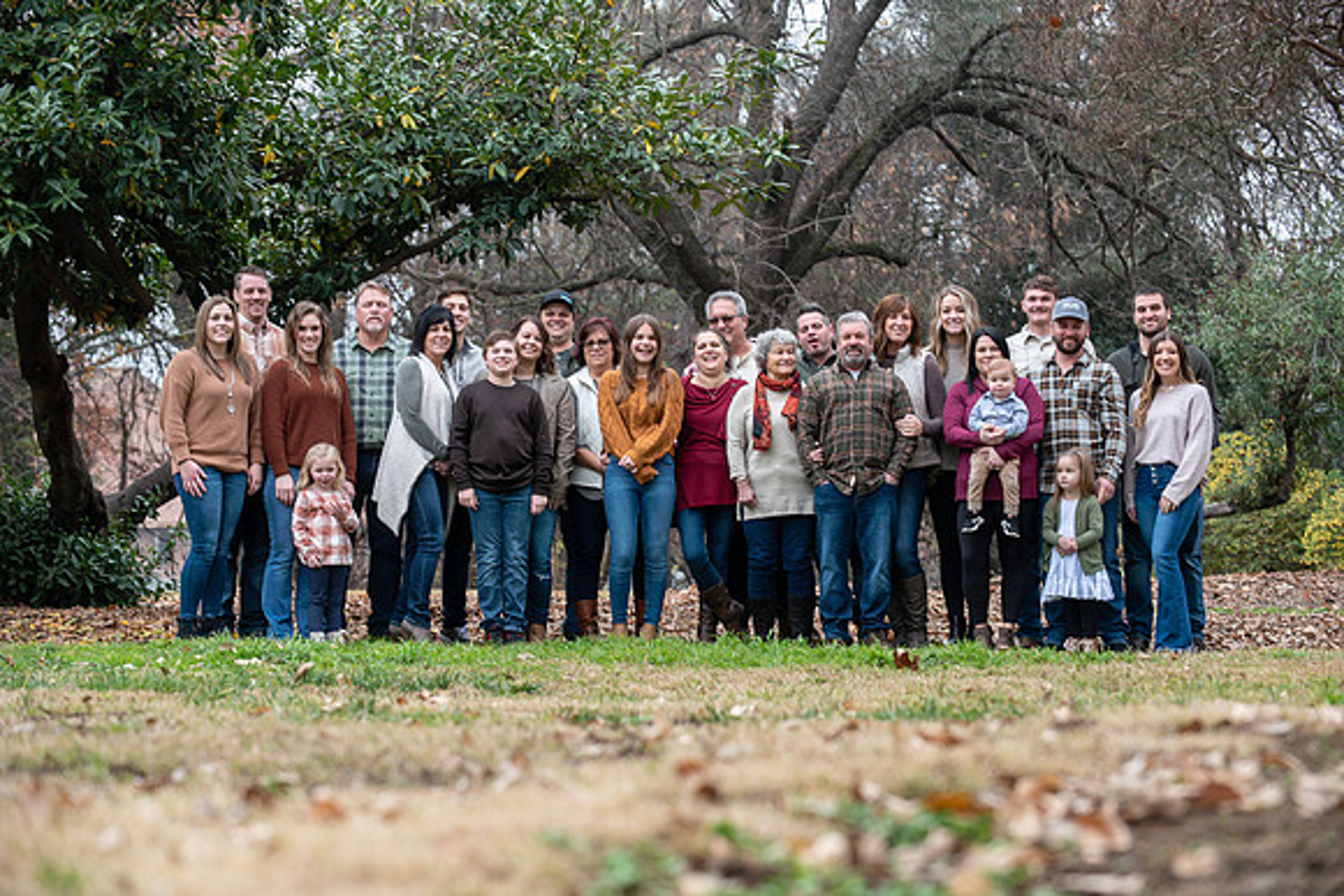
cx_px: 672
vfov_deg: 14.4
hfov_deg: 21.5
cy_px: 448
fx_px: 3547
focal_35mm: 95
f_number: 4
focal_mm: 95
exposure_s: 1/125
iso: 200
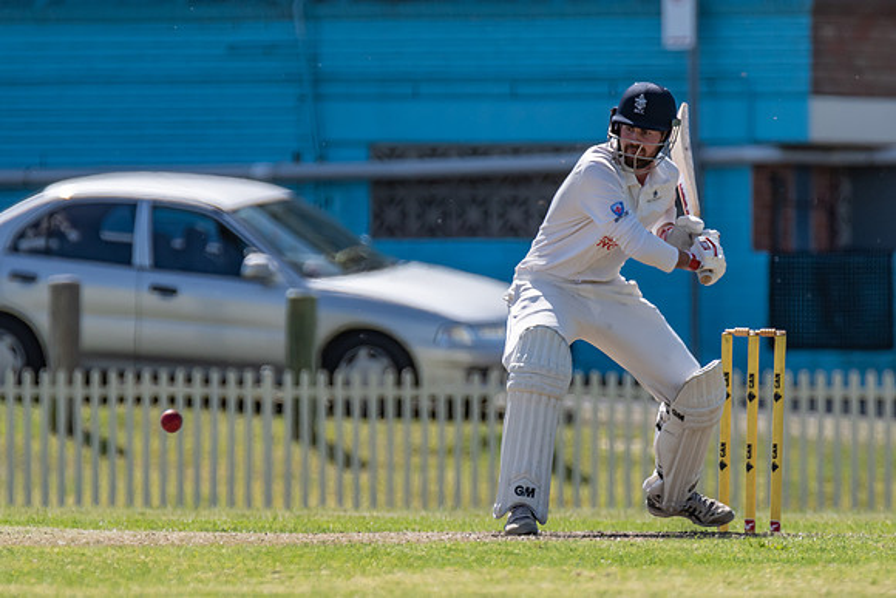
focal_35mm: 952
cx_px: 495
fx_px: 23703
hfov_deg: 2.2
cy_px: 330
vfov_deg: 1.4
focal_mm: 550
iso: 400
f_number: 7.1
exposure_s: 1/2500
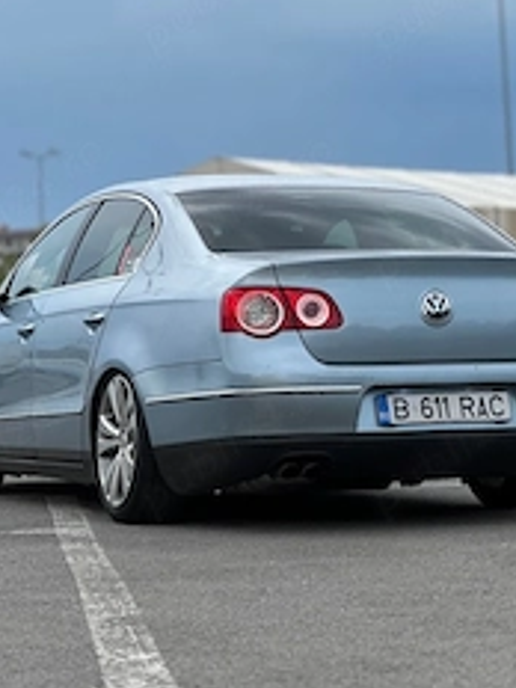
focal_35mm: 133
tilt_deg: +3.6
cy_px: 246
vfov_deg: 14.8
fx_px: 2643
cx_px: 297
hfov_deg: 11.1
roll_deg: +1.4
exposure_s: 1/227
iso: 25
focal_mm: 9
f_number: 2.8
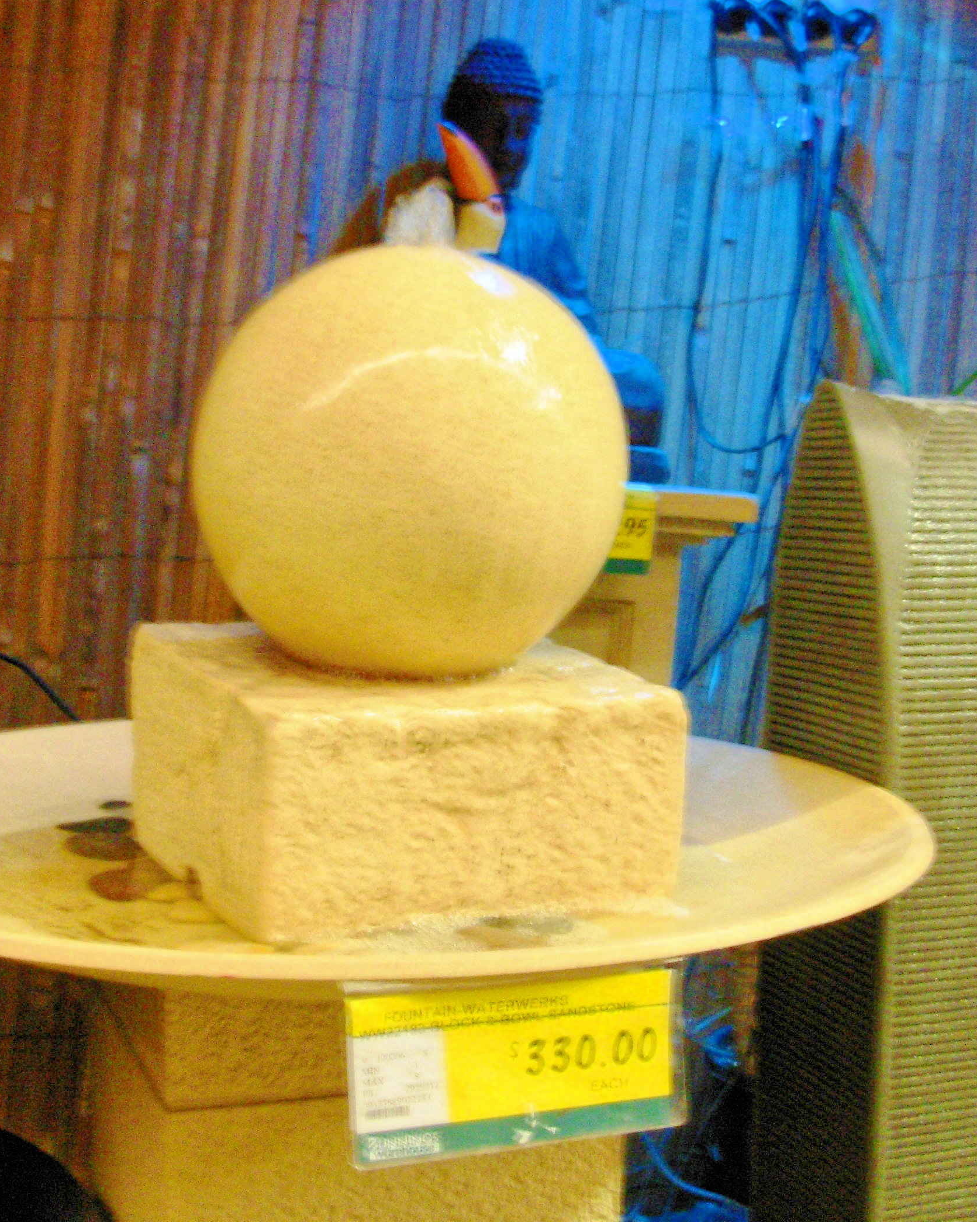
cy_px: 609
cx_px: 424
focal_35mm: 50
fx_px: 1807
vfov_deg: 37.3
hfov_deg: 30.2
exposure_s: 1/4
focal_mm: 6.3
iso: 109
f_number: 2.9
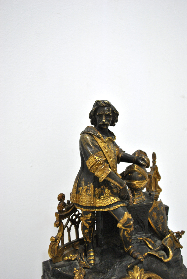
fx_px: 256
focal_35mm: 33
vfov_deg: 57.2
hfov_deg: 40.1
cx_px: 94
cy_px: 140
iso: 400
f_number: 4
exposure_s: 1/30
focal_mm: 22
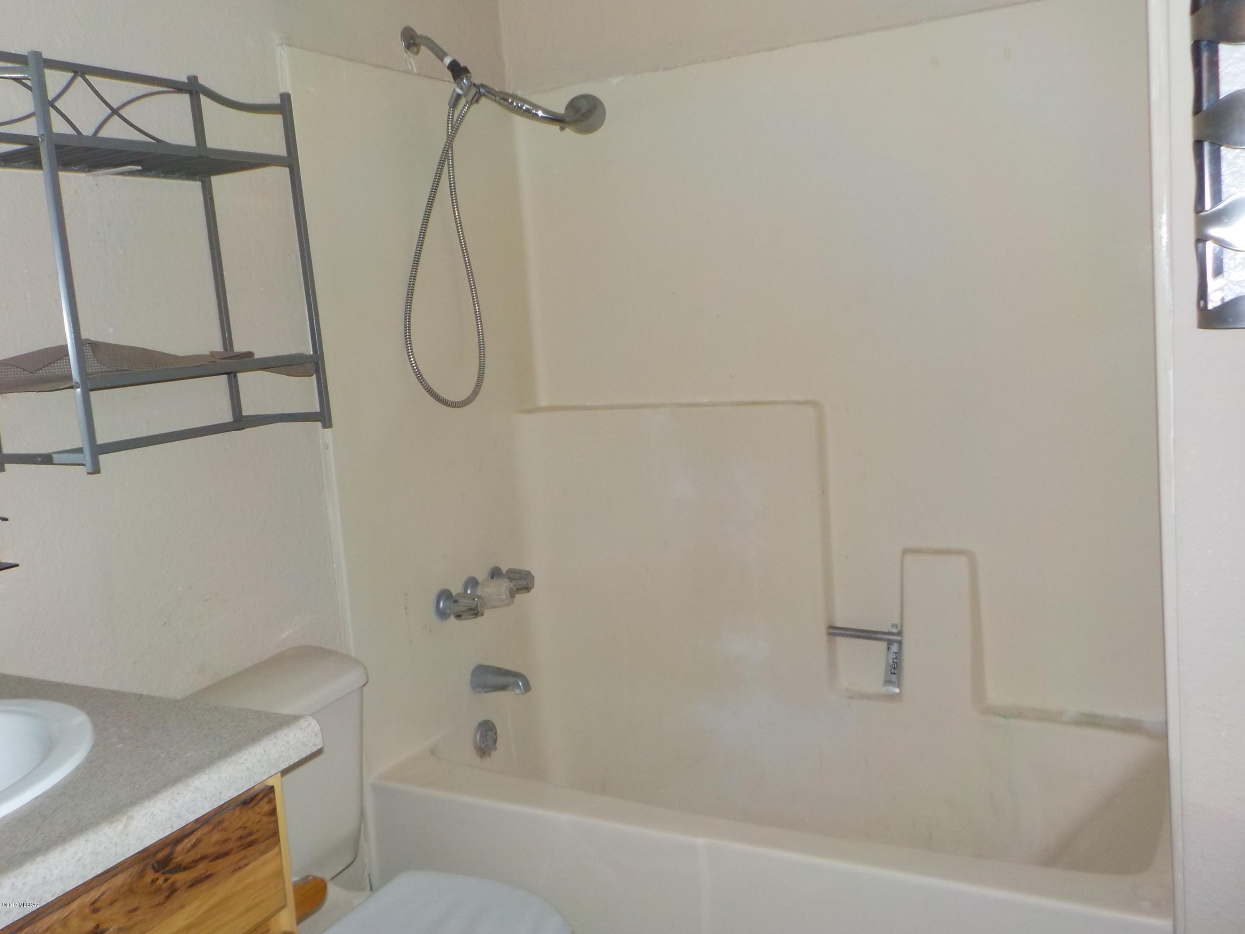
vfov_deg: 46.8
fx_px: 1079
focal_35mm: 30
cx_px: 622
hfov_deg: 60.0
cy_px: 467
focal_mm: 4.1
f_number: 3.3
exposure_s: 1/30
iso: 200
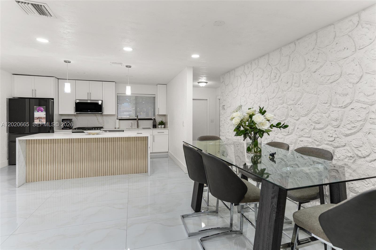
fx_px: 188
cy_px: 125
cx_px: 188
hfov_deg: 90.0
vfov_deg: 67.3
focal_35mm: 18
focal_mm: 18
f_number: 2.8
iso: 250
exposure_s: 1/60
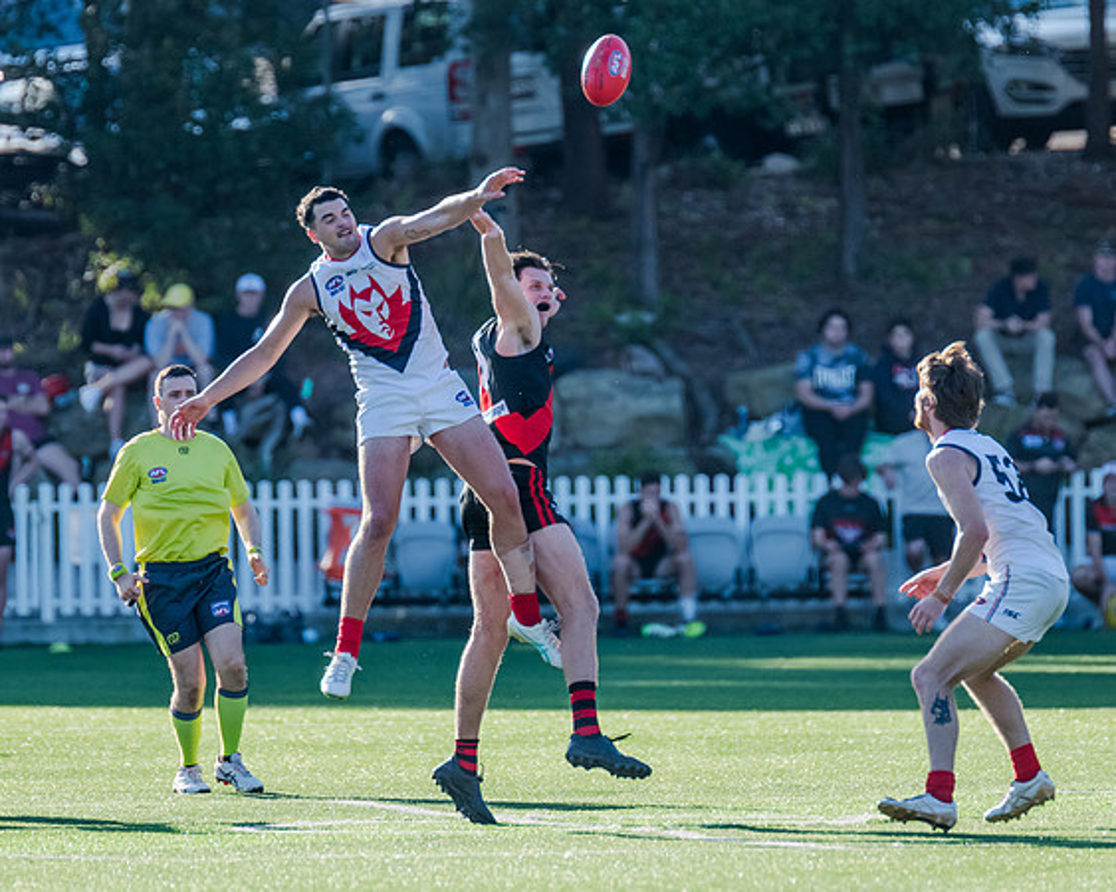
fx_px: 20209
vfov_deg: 2.5
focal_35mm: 612
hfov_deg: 3.2
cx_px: 505
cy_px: 376
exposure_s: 1/1600
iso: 800
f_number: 5
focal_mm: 420
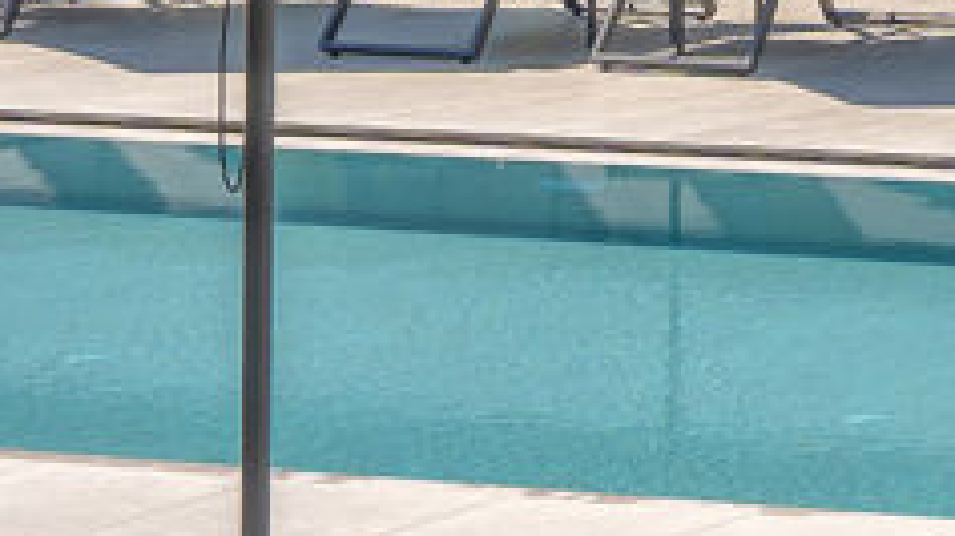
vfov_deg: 5.6
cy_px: -520
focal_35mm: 212
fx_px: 5365
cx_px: 1926
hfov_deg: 9.5
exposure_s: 1/1000
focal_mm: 30
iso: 100
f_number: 8
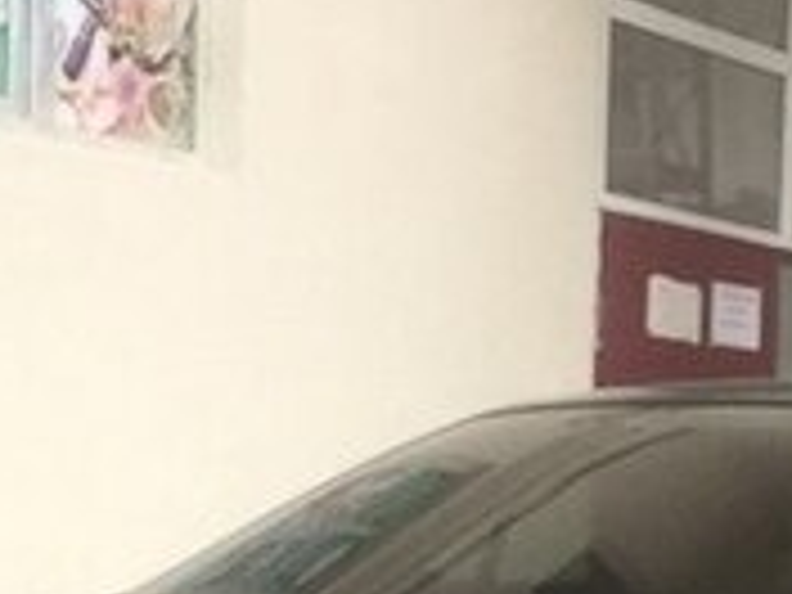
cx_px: 814
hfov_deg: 16.6
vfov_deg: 12.3
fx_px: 2654
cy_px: 794
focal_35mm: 116
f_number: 2.2
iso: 50
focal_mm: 2.65
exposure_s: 1/50
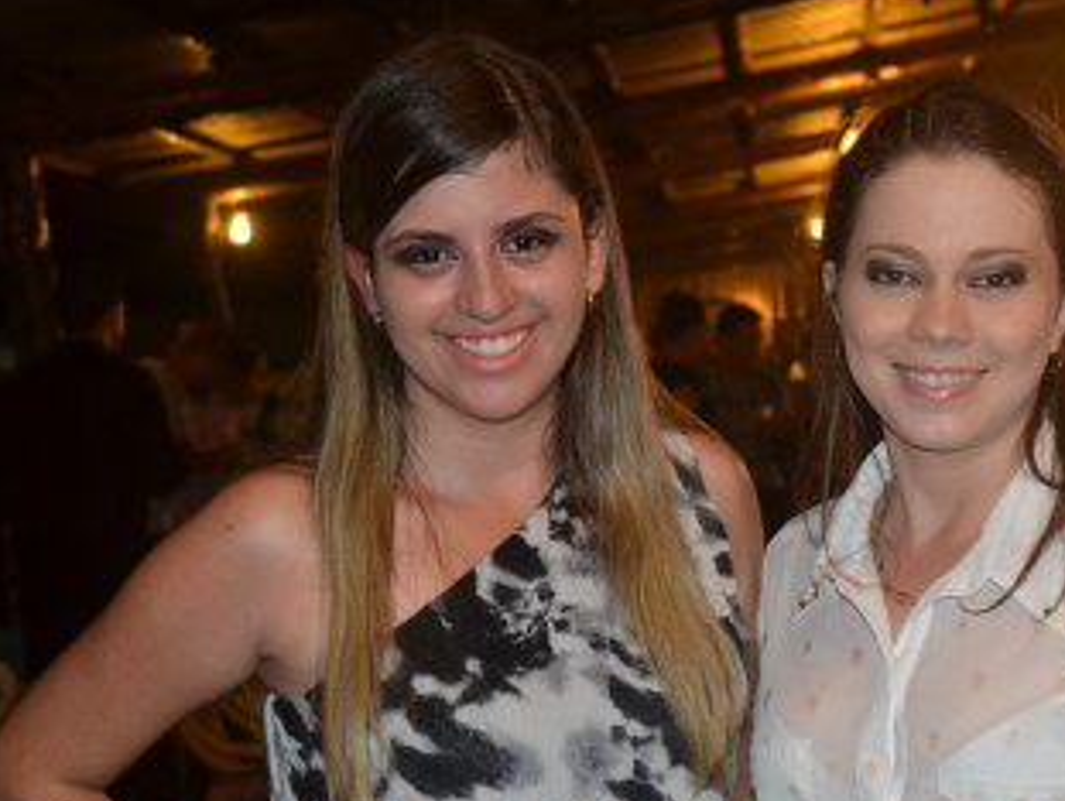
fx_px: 2211
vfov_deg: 20.5
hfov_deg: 26.9
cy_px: 543
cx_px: 740
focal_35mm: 72
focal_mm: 31
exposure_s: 1/60
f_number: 4
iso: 2000
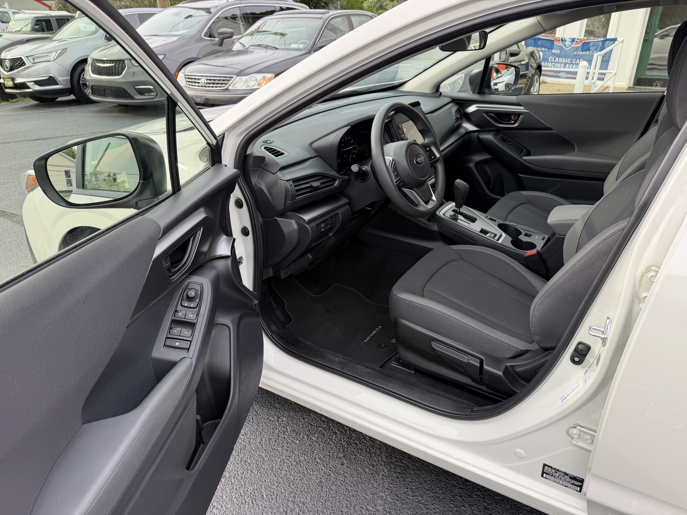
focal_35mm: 24
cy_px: 258
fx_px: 476
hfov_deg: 71.6
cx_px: 344
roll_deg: +0.0
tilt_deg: -24.8
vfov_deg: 56.8
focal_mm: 6.76
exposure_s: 1/414
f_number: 1.78
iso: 80
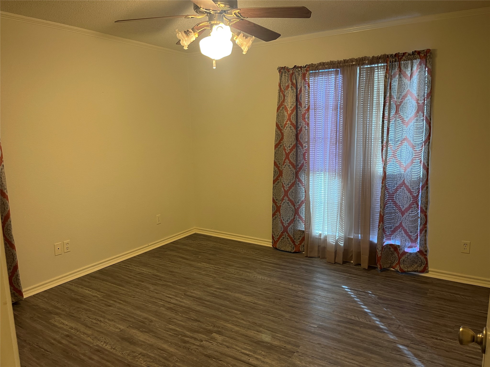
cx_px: 245
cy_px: 184
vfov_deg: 53.1
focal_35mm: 26
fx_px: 368
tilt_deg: -8.4
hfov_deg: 67.3
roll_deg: +0.6
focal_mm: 5.1
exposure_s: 1/60
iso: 125
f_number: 1.6
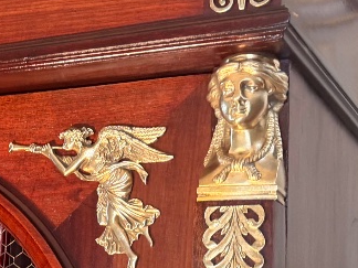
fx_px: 920
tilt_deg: +8.7
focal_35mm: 89
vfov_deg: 16.5
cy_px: 193
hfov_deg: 19.9
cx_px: -126
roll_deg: -4.6
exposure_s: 1/50
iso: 250
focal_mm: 6.76
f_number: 1.78
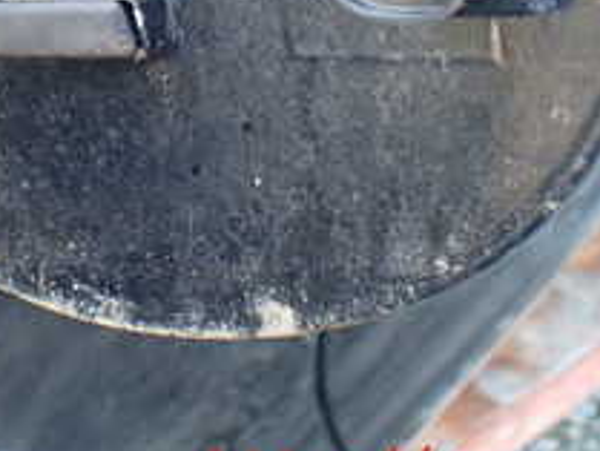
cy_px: -132
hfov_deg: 21.9
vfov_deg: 16.3
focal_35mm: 86
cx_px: -3
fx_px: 1491
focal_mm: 5.4
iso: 400
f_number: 2.3
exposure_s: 1/125
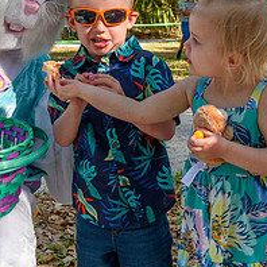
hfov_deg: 19.3
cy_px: 108
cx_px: 112
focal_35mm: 90
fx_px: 785
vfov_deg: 19.3
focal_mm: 31
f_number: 8
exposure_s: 1/250
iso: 360
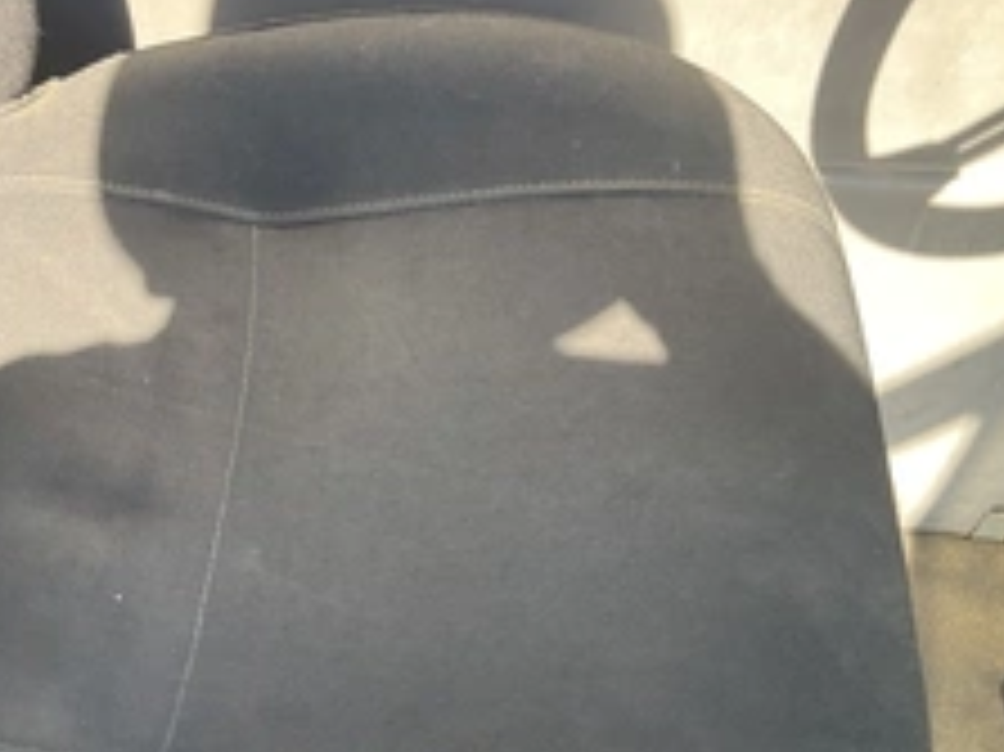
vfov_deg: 27.8
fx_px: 1507
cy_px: 504
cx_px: 275
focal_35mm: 52
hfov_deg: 36.1
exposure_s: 1/122
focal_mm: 3
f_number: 1.8
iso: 64
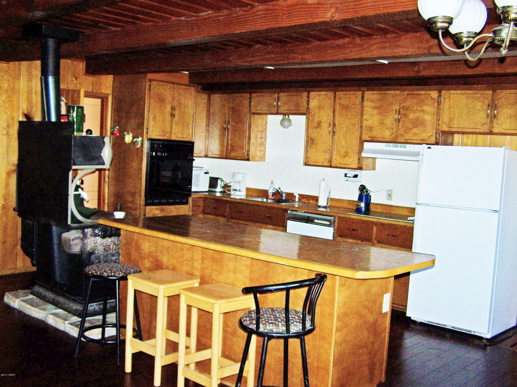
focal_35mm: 38
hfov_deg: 49.0
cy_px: 194
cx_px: 258
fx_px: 568
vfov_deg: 37.7
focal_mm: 6.3
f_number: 2.8
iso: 80
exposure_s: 1/80
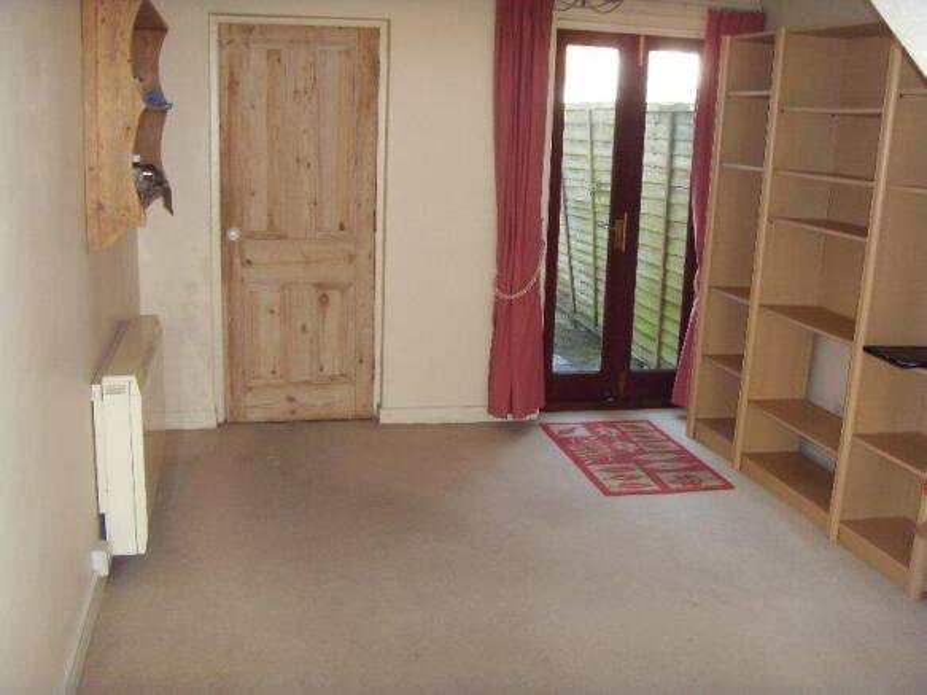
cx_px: 464
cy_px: 348
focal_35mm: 39
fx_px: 1044
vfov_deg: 36.8
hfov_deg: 47.9
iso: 160
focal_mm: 6.6
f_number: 3.5
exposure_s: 1/45
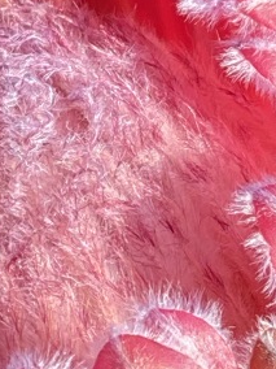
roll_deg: +9.3
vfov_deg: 5.2
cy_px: 522
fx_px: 3987
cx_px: 152
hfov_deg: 4.0
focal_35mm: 375
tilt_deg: -44.6
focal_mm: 6
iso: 20
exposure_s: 1/254
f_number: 2
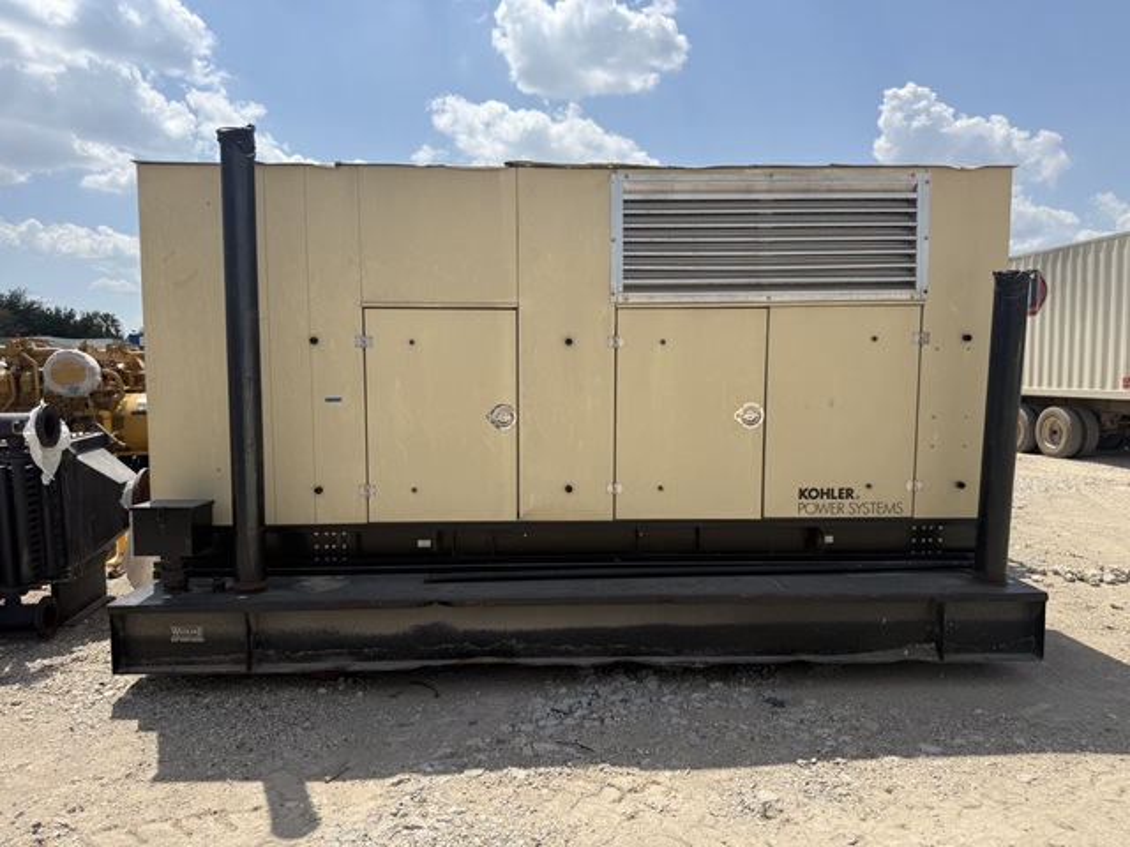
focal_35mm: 24
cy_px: 424
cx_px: 565
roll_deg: +0.3
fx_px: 783
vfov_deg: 56.8
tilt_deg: -3.5
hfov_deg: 71.6
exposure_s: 1/7353
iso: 80
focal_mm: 6.76
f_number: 1.78
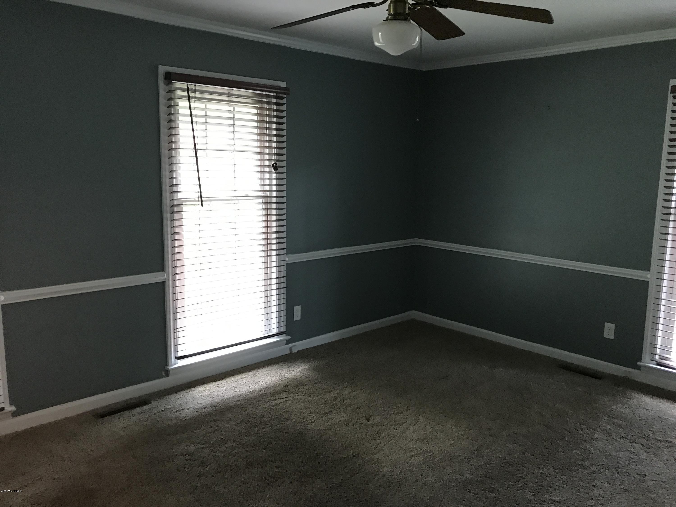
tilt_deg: -8.0
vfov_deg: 49.7
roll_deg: -3.1
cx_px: 338
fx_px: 547
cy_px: 254
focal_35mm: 28
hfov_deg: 63.4
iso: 100
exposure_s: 1/13
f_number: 1.8
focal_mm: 3.99
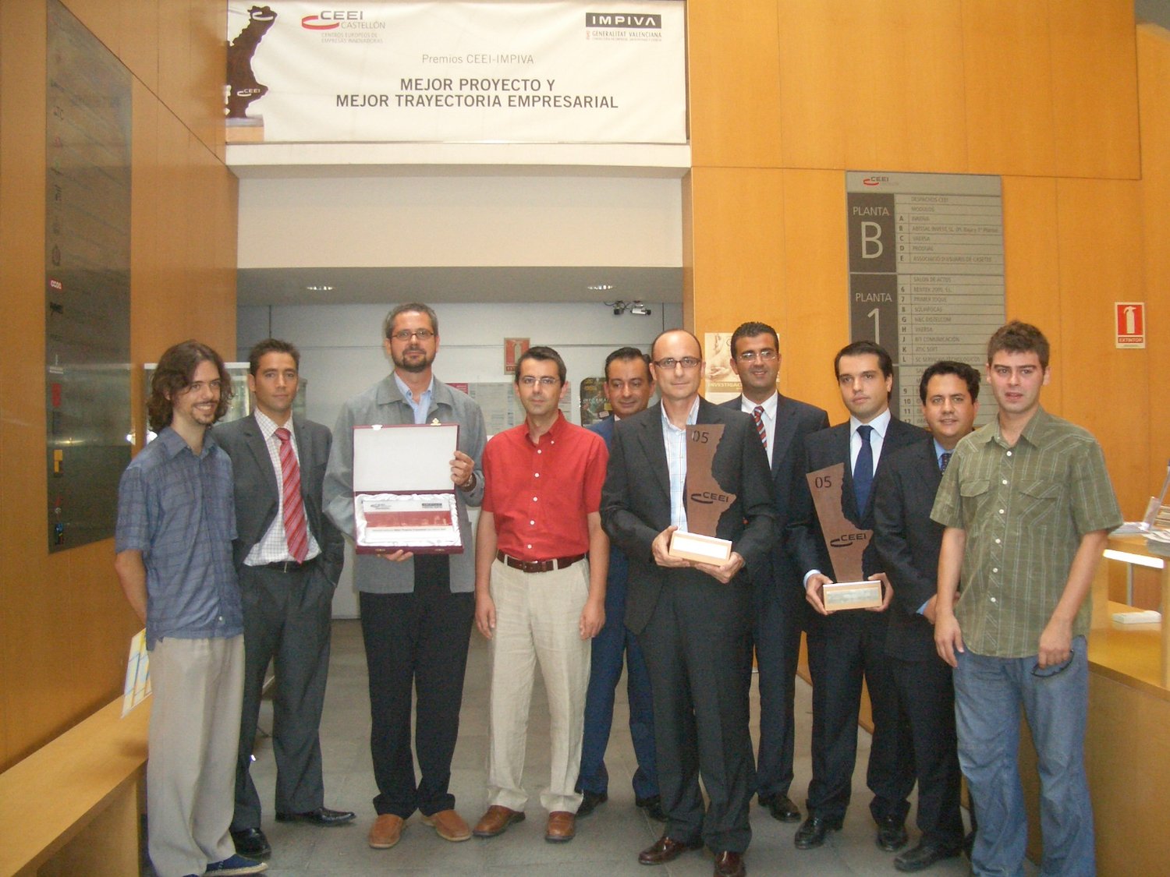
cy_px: 438
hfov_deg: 52.6
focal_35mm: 35
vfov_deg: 40.7
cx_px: 585
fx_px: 1183
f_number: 2.6
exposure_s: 1/125
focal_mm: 5.8
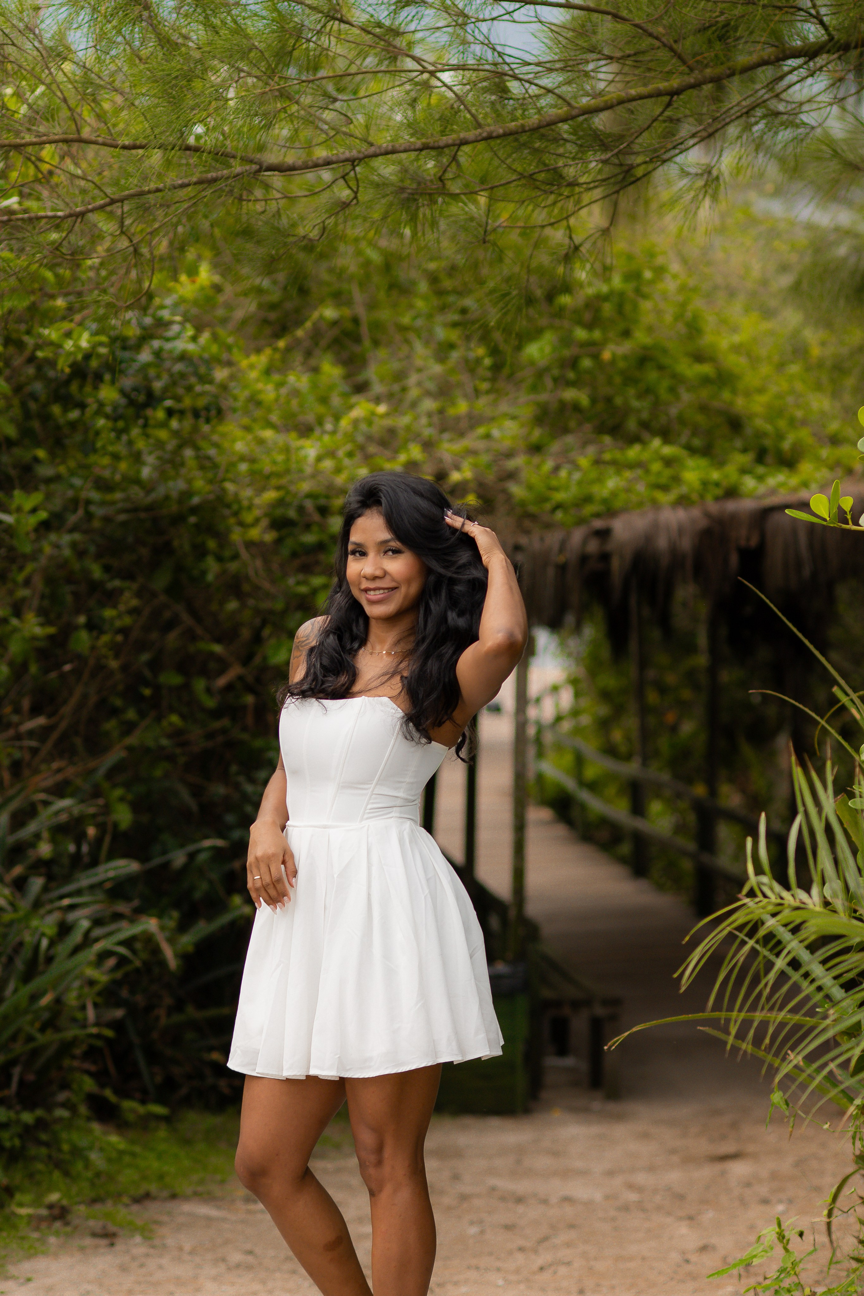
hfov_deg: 10.8
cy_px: 648
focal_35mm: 128
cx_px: 432
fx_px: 4590
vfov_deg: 16.1
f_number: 3.2
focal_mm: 85
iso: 200
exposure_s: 1/320
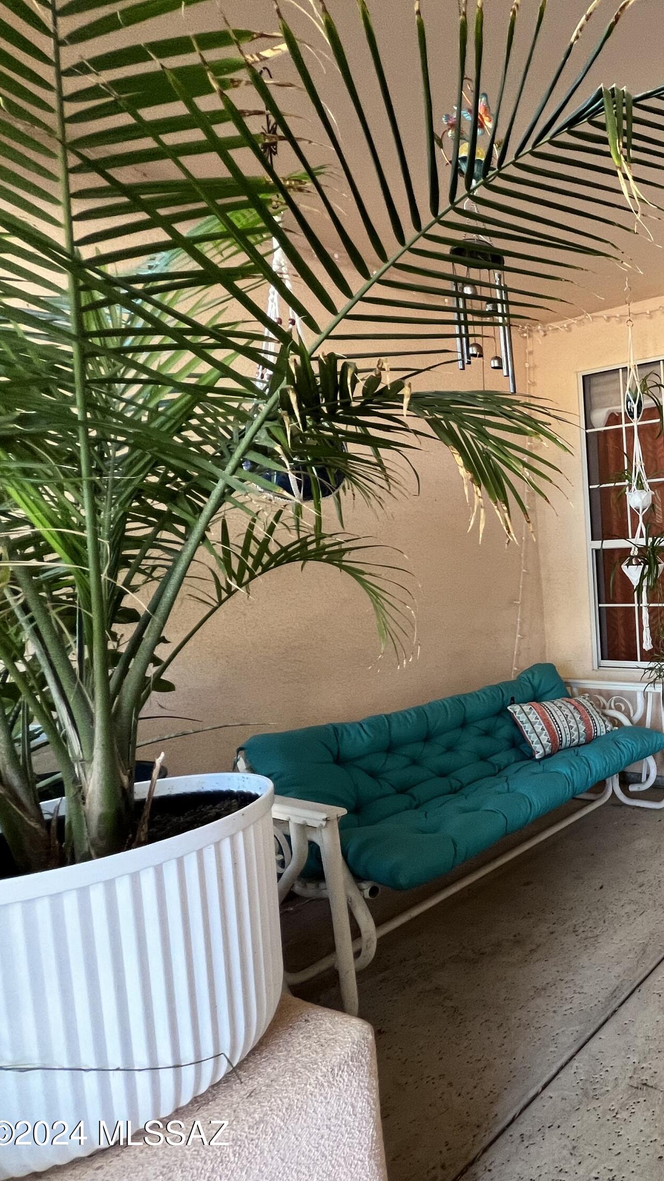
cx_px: 779
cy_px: 594
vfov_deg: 89.6
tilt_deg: -3.2
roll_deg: +2.6
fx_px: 595
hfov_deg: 41.7
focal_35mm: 19
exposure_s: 1/99
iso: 125
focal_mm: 1.57
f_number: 1.8
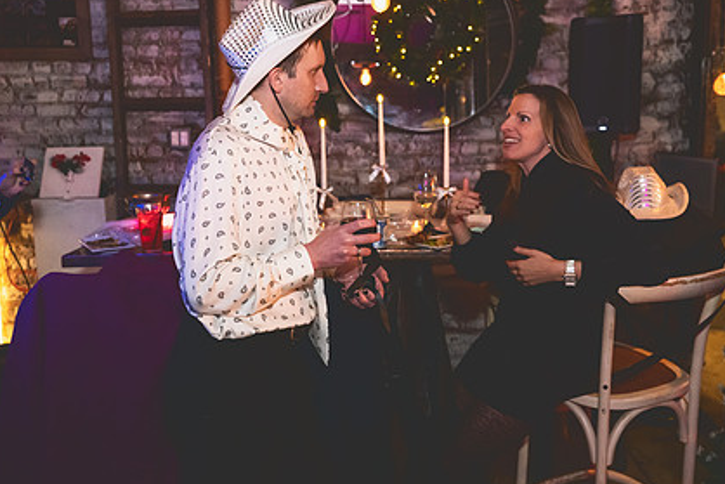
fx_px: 705
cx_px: 367
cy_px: 206
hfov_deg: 54.4
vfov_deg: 37.8
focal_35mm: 35
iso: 3200
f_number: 2.8
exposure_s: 1/100
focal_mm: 24
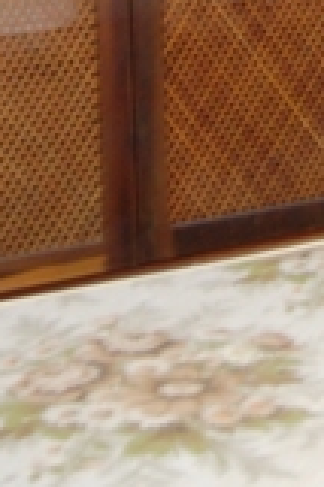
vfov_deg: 13.8
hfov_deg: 9.8
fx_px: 1853
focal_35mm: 137
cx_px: 424
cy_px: -306
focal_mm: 23
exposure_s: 1/15
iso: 800
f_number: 3.8
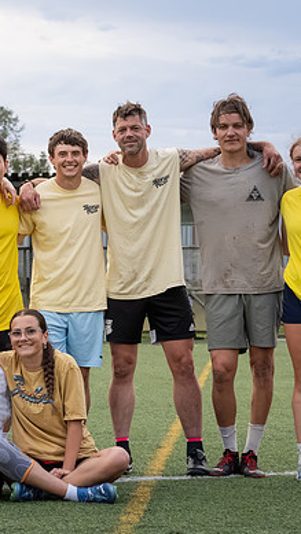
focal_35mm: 135
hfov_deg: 8.9
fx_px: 1914
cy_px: 275
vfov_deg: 15.9
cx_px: -24
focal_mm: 40
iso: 2500
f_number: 4
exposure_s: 1/640
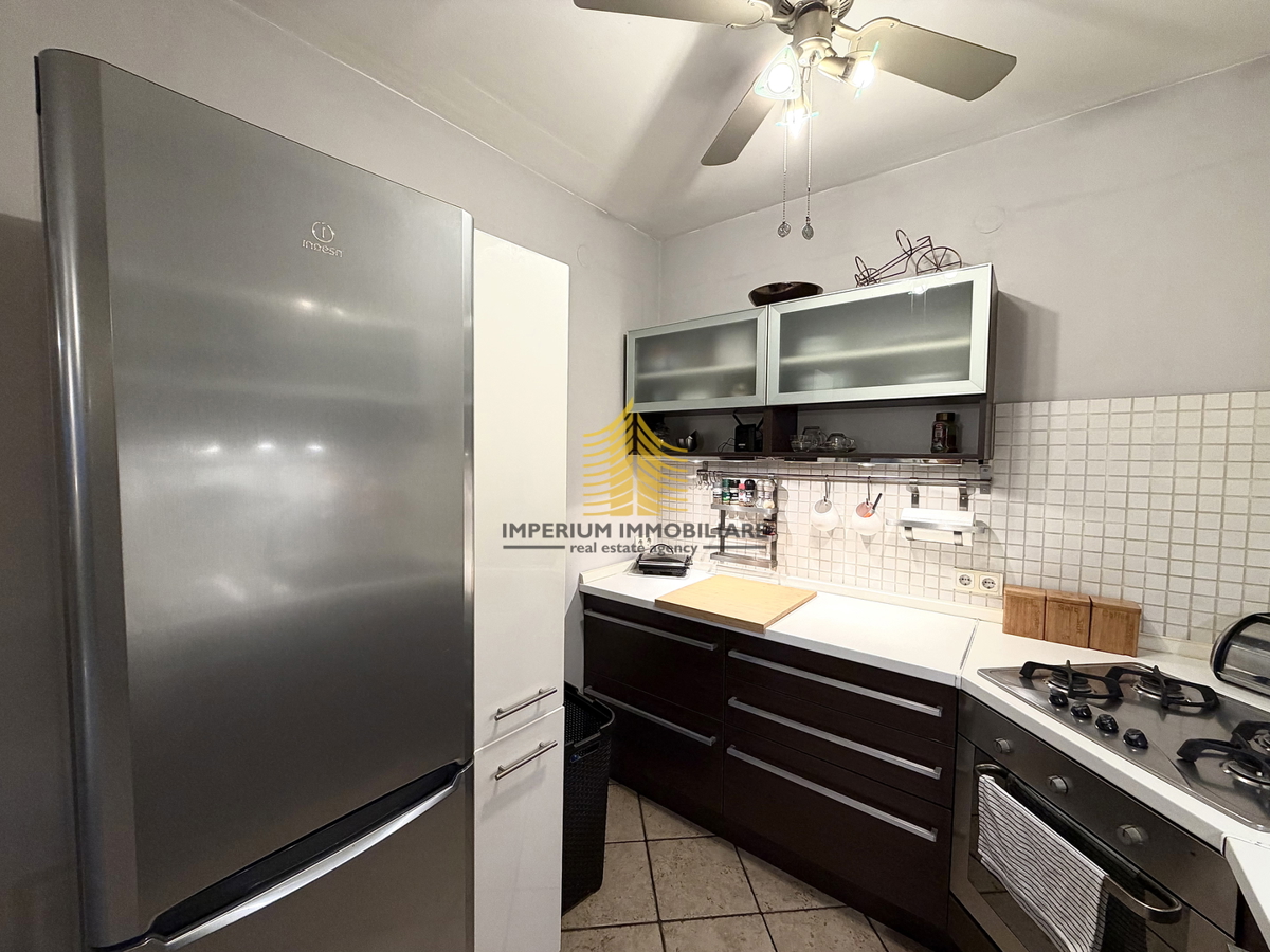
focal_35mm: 14
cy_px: 476
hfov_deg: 102.1
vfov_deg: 85.7
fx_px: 514
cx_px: 635
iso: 200
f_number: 2.2
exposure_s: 1/50
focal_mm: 2.22
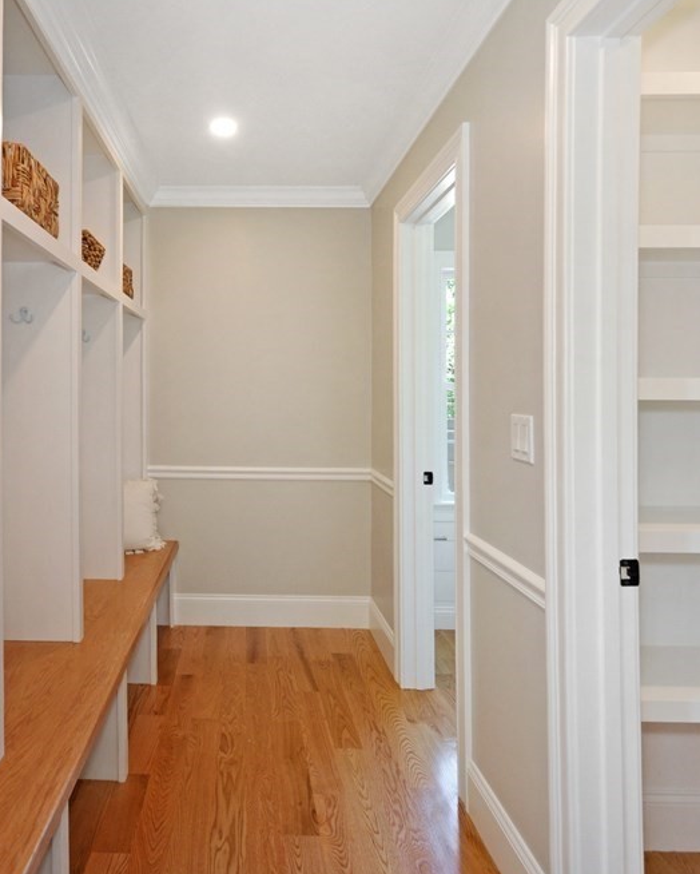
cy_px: 442
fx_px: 569
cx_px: 246
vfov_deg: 75.0
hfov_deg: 61.9
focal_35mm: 22
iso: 500
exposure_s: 1/60
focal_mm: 10
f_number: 5
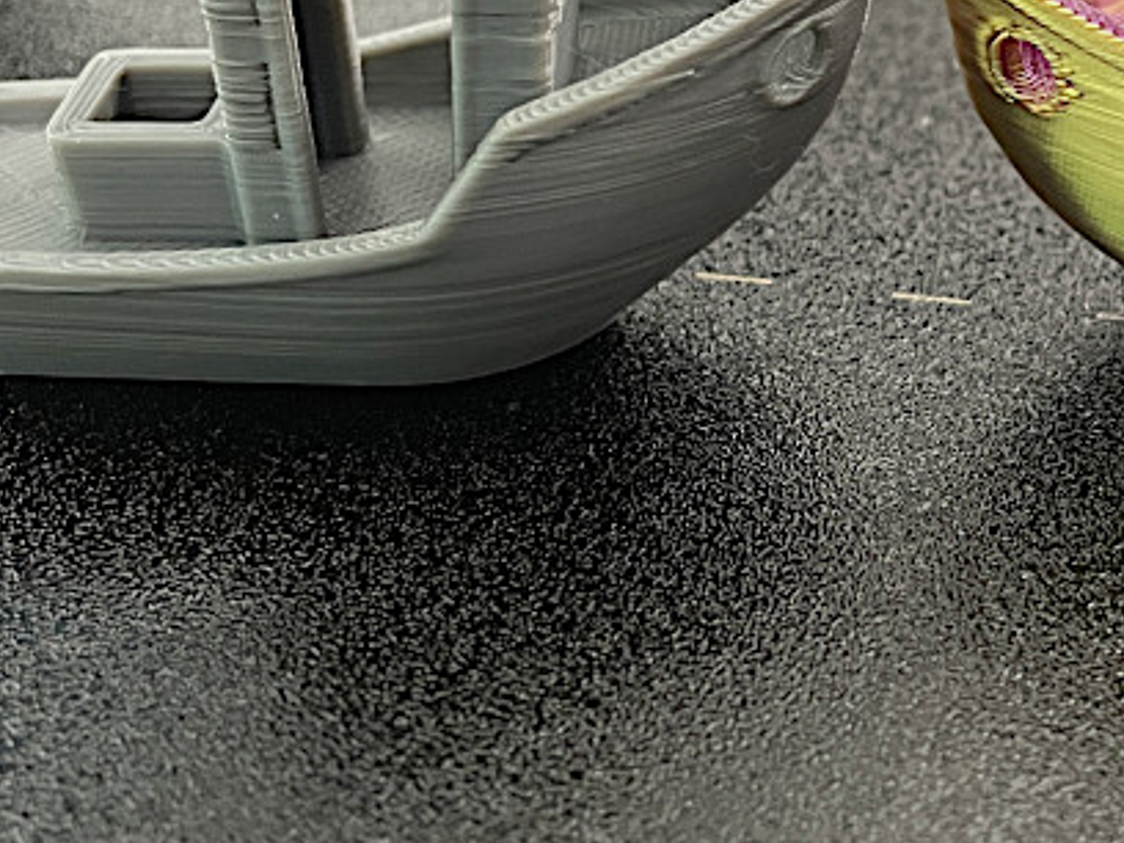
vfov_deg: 27.6
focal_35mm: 51
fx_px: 1656
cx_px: 904
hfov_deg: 36.2
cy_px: 88
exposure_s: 1/25
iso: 500
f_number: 1.6
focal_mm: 4.2
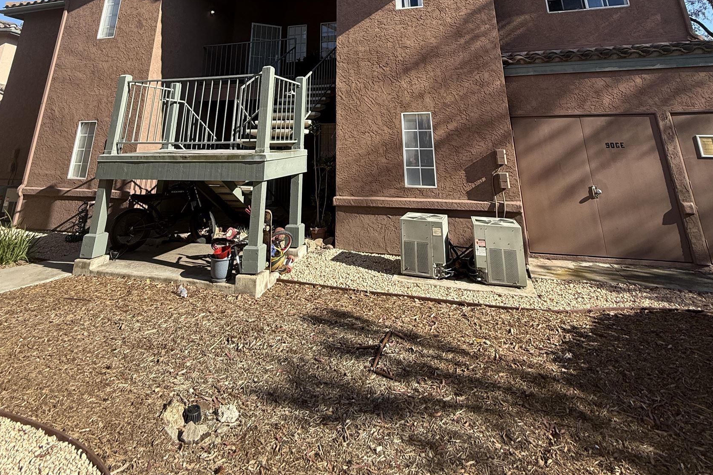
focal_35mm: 20
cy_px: 2
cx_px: 351
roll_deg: +0.2
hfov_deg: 84.0
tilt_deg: +21.5
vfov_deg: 50.4
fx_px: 396
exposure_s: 1/607
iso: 50
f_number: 2.2
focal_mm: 2.22
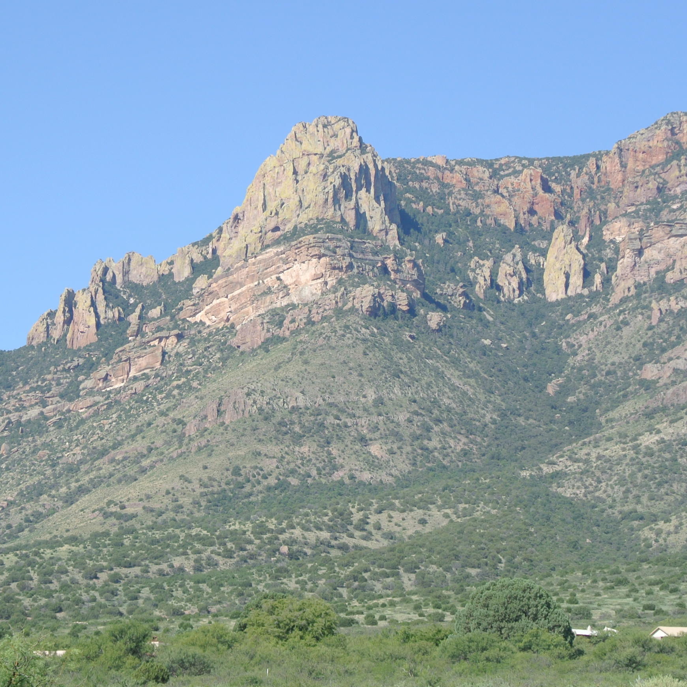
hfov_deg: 14.6
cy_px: 311
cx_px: 245
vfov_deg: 14.6
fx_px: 2672
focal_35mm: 119
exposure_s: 1/320
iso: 100
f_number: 5.6
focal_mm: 30
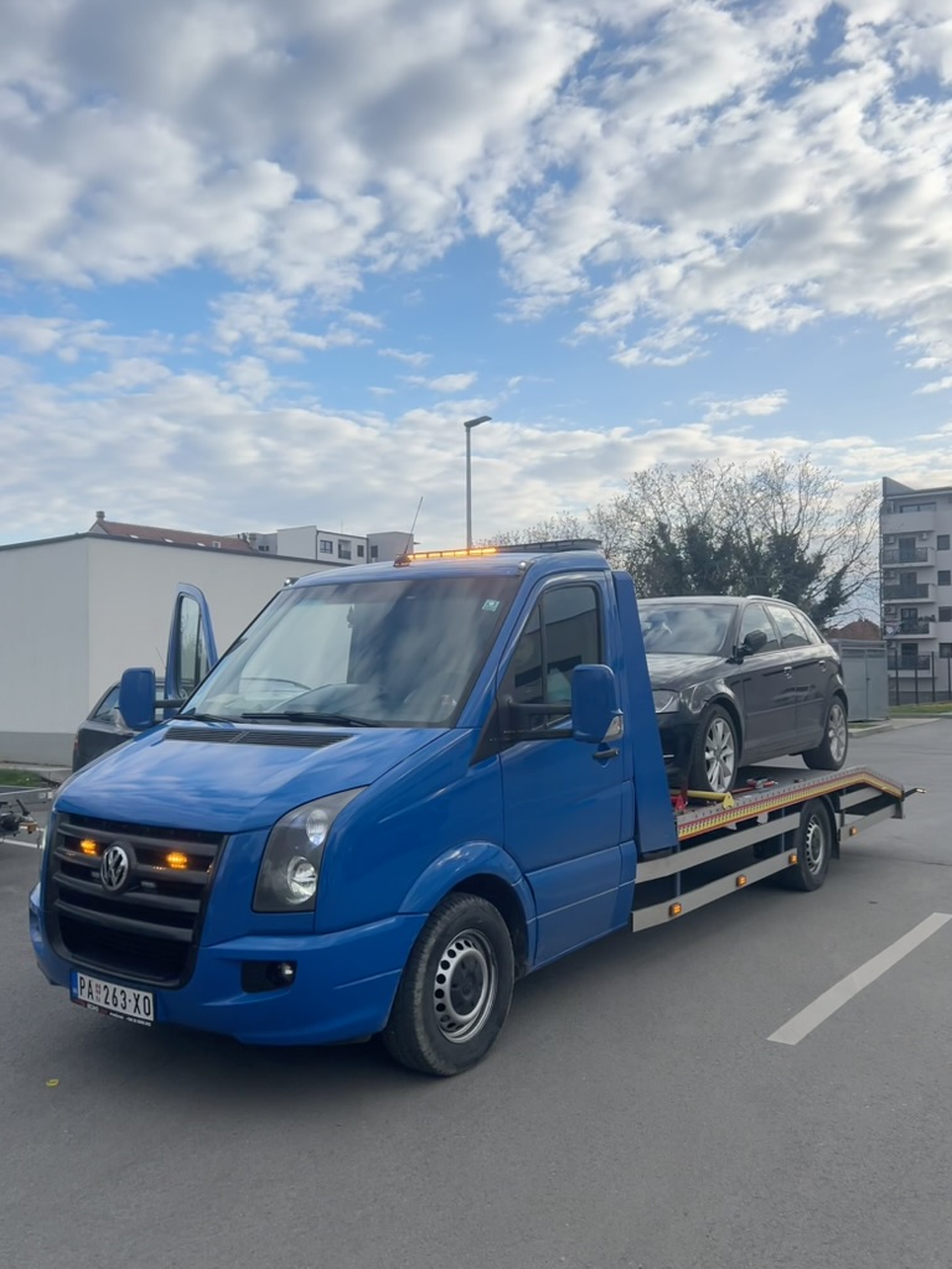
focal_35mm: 26
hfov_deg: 53.1
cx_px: 476
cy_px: 634
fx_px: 953
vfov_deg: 67.3
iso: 50
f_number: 1.5
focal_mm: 5.7
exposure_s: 1/3165
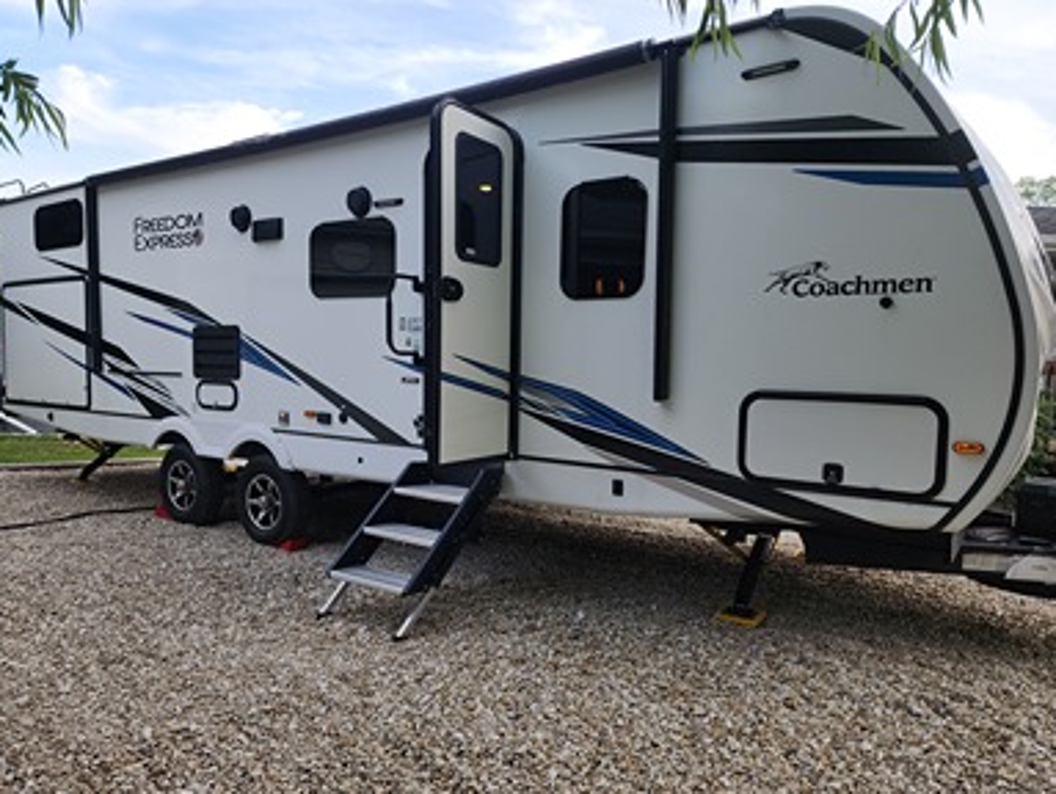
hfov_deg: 71.5
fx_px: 733
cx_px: 524
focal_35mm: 24
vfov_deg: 56.9
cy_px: 411
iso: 12
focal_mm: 6.4
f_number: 1.8
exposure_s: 1/122
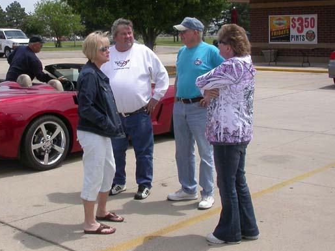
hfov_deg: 32.4
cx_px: 106
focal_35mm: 59
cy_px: 81
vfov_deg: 24.7
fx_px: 571
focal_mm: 7.85
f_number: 7.5
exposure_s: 1/387
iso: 100
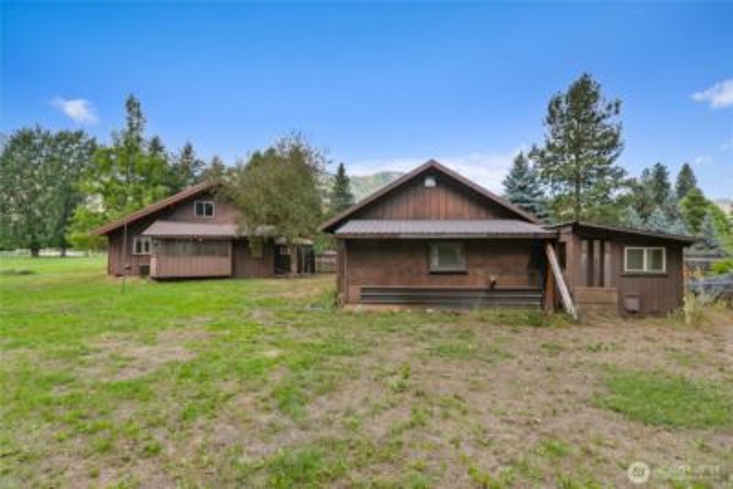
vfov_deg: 77.4
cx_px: 366
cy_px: 244
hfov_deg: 100.4
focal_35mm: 15
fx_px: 306
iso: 100
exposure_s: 1/500
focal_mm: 15
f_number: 7.1
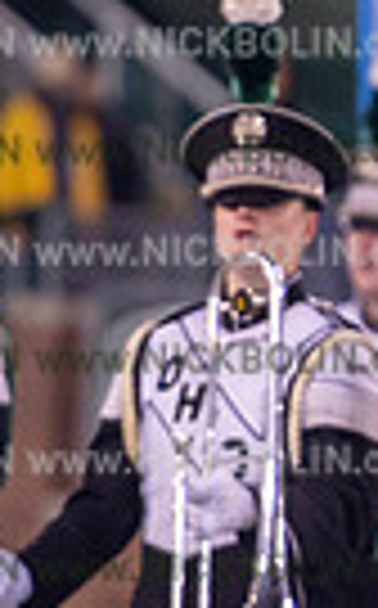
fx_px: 14485
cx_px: 810
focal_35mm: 876
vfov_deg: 2.4
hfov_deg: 1.5
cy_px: 254
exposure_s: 1/1250
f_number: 2.8
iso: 2500
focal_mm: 200
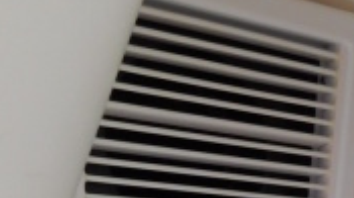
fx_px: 806
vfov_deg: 10.8
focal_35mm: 86
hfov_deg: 24.2
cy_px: 546
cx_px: 305
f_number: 3
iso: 160
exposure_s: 1/30
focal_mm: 4
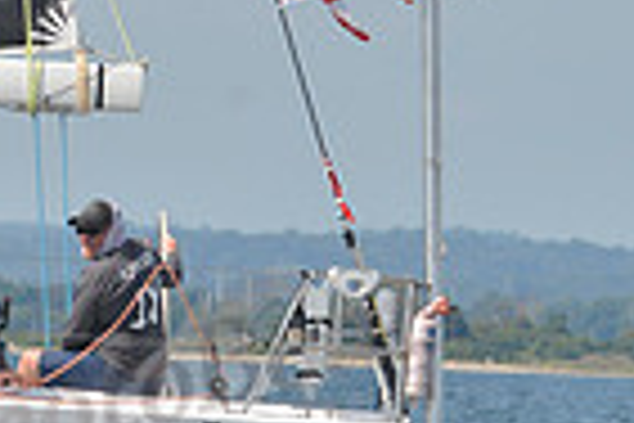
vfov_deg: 1.7
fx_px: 14458
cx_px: -319
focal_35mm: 821
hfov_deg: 2.5
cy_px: 200
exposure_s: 1/1000
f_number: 7.1
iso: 280
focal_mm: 200
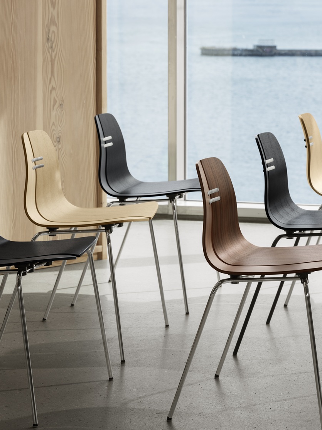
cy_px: 168
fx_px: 1550
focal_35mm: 125
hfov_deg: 11.9
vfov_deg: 15.8
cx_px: 169
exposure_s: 1/80
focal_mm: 110
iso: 400
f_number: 11
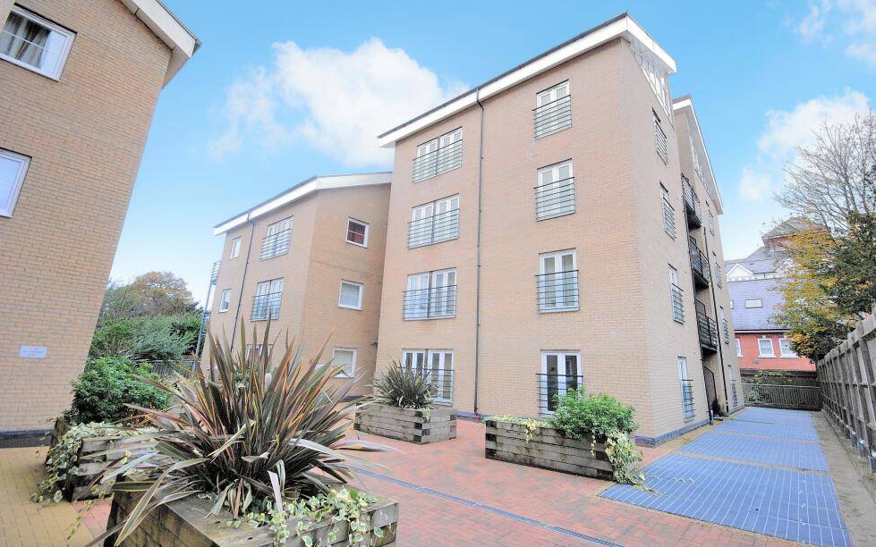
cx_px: 452
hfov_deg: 97.8
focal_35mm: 16
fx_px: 382
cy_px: 253
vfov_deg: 71.2
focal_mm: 10
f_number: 4
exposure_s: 1/60
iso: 800
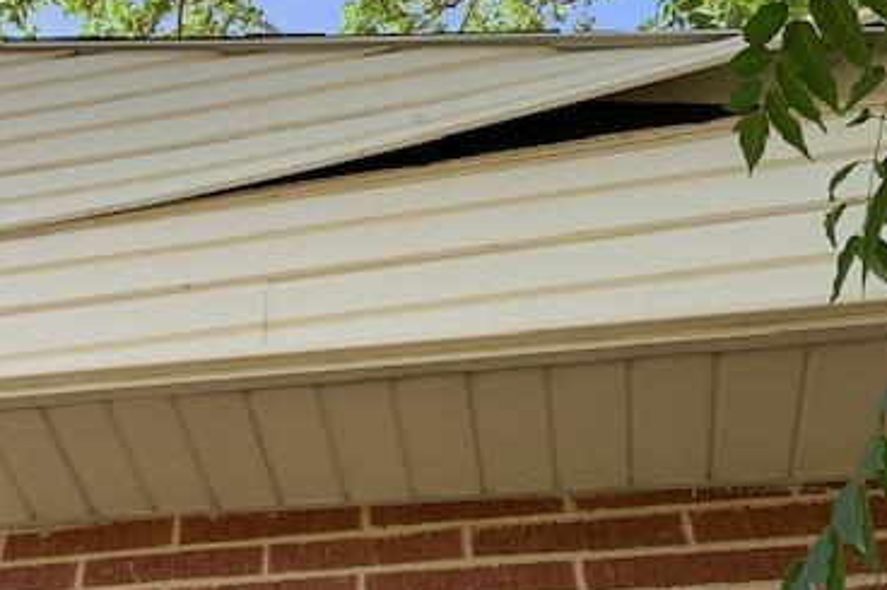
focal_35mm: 47
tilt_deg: +46.1
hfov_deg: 40.8
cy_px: 332
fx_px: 1157
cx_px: 229
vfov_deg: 28.6
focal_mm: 4.25
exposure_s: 1/573
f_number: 1.8
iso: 25
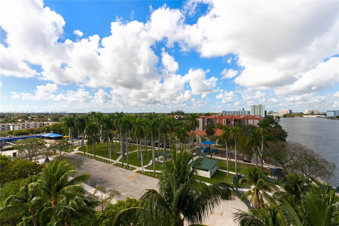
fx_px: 144
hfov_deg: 99.3
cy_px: 113
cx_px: 170
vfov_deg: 76.3
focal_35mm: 15
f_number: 10
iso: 200
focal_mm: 15.3
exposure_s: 1/320
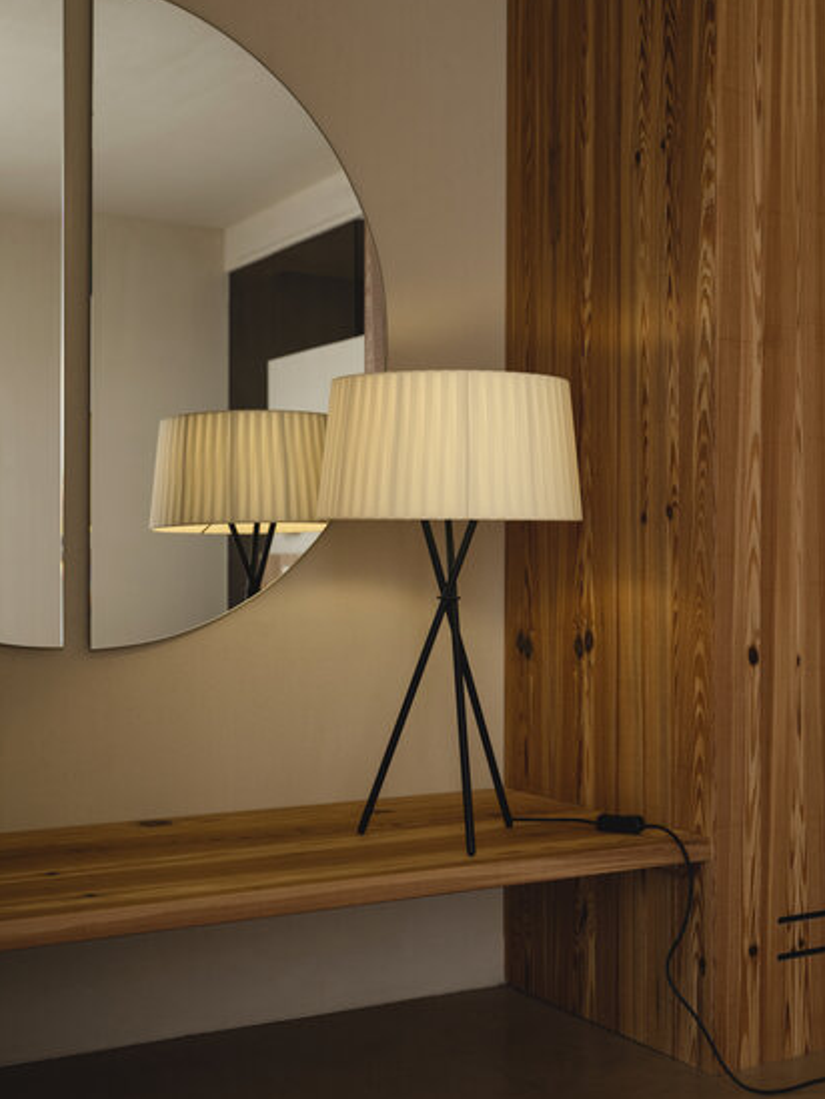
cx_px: 447
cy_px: 557
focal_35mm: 47
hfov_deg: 30.9
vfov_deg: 40.4
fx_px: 1493
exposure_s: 1/125
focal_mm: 54.1
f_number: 6.4
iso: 640
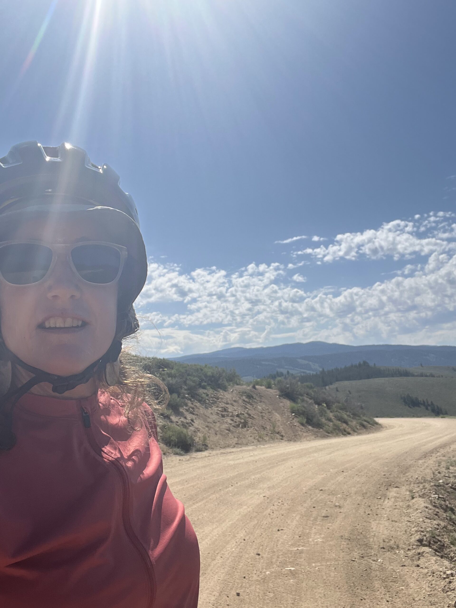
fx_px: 527
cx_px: 228
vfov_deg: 60.0
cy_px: 304
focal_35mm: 30
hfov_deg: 46.8
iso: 32
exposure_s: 1/1795
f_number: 2.2
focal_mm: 2.71
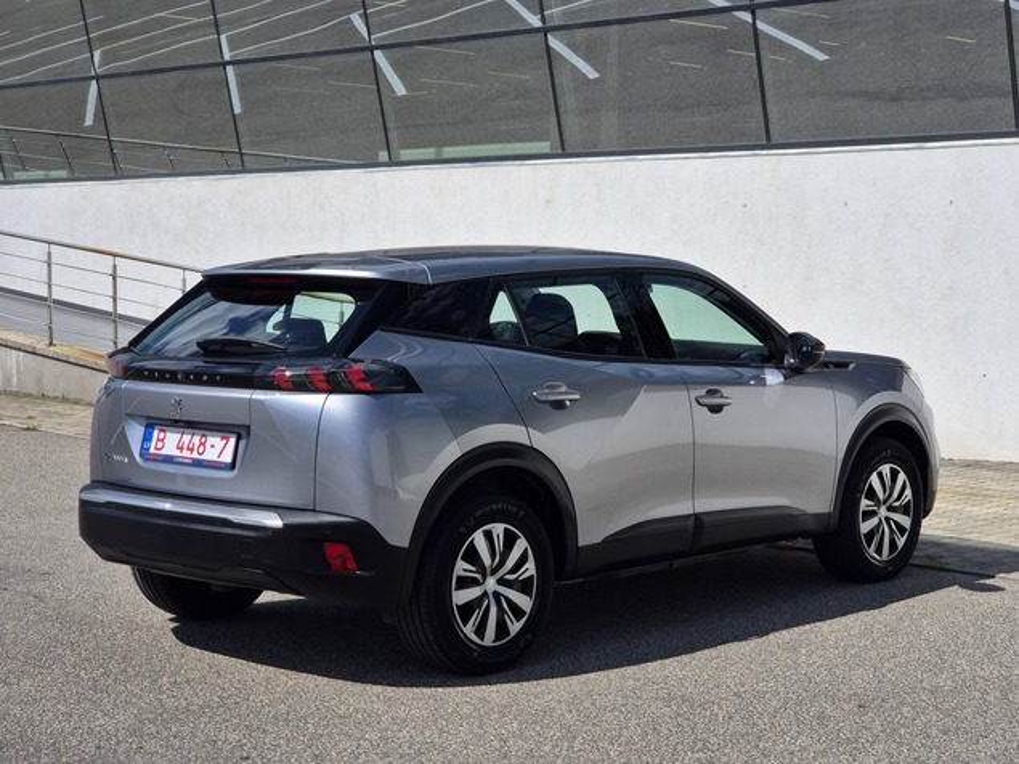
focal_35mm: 69
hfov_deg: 28.2
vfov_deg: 21.3
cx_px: 510
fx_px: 2031
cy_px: 382
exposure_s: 1/1628
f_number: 2.4
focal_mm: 7
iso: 25
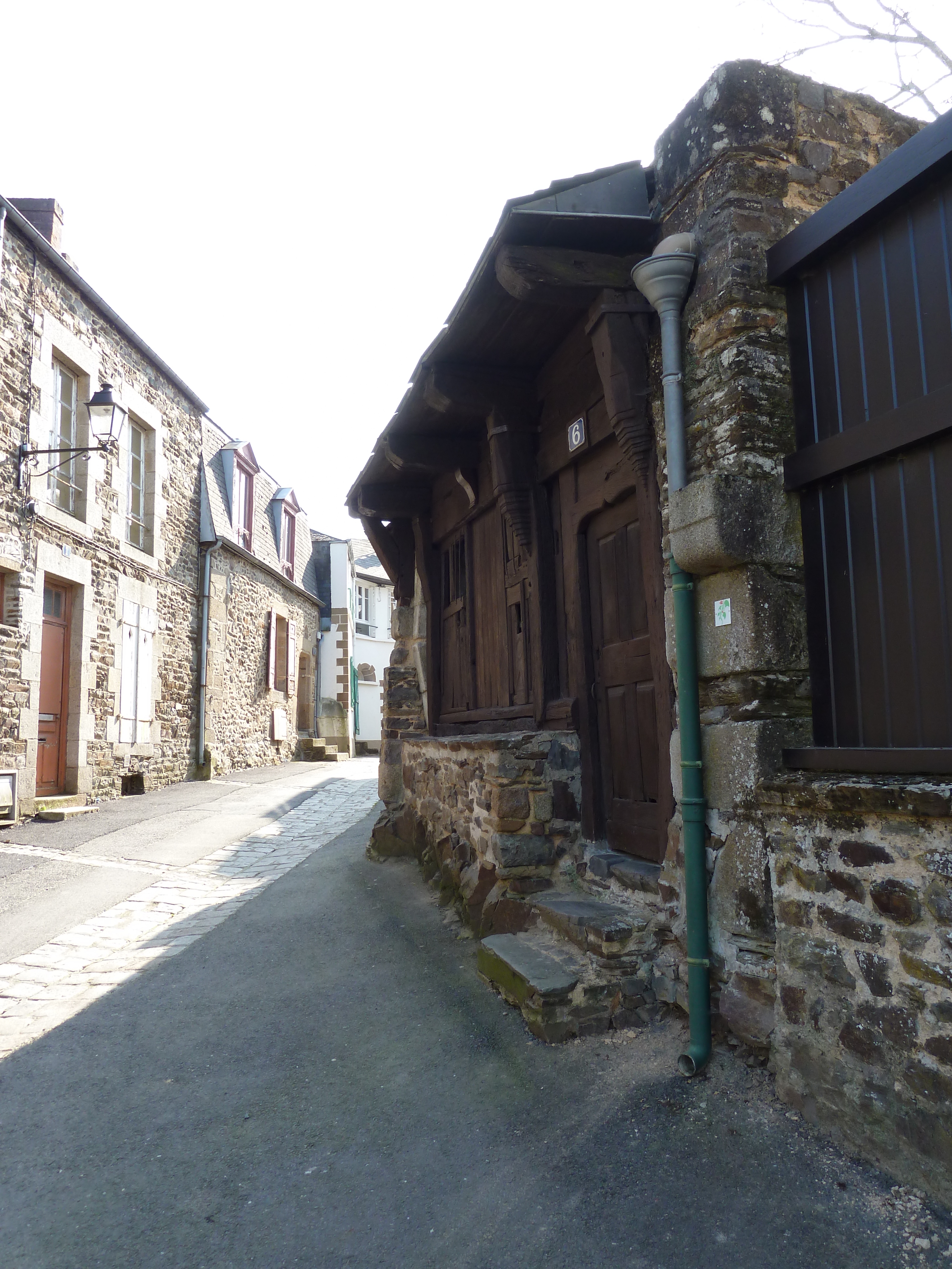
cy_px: 634
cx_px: 476
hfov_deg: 54.9
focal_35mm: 25
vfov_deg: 69.4
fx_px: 917
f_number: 4
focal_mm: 4.1
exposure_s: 1/100
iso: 80
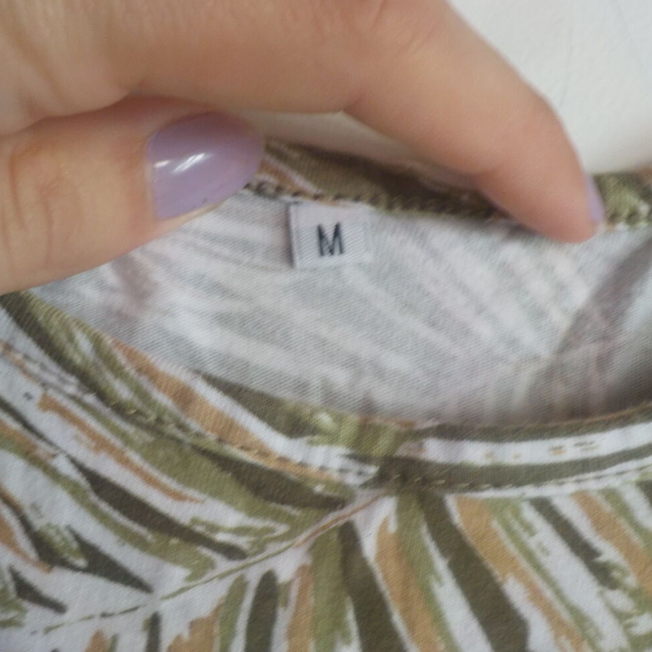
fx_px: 767
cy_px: 344
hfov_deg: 46.0
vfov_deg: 46.0
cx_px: 324
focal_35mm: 36
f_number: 3.3
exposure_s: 1/30
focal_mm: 4.1
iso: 250
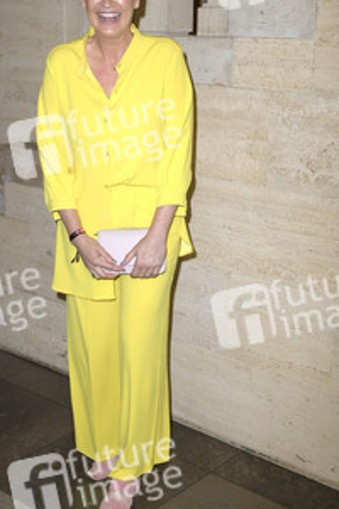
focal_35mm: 56
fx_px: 791
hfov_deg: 24.2
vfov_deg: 35.6
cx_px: 144
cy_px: 224
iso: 640
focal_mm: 42
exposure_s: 1/200
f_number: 5.6
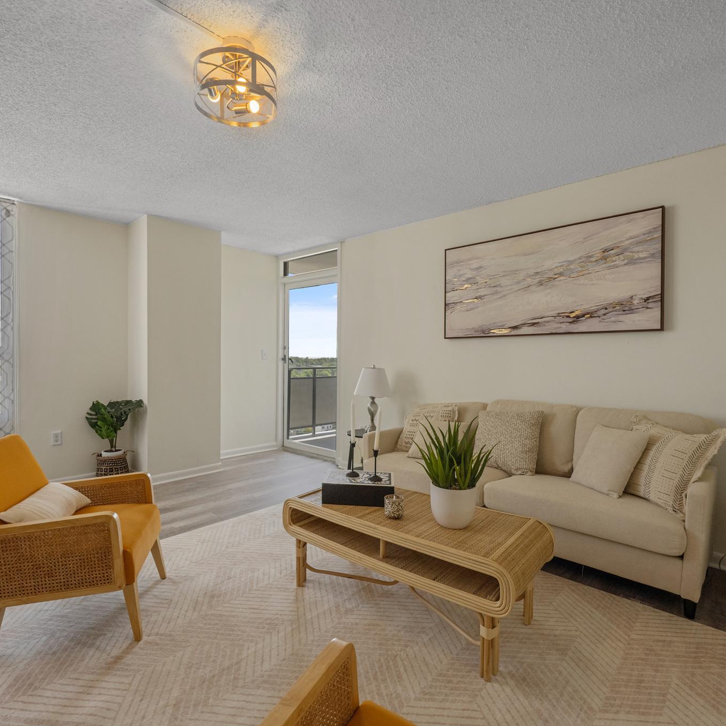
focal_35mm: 18
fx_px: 427
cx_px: 342
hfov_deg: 80.6
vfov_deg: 80.7
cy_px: 361
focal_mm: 14
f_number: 8
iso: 320
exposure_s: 1/100
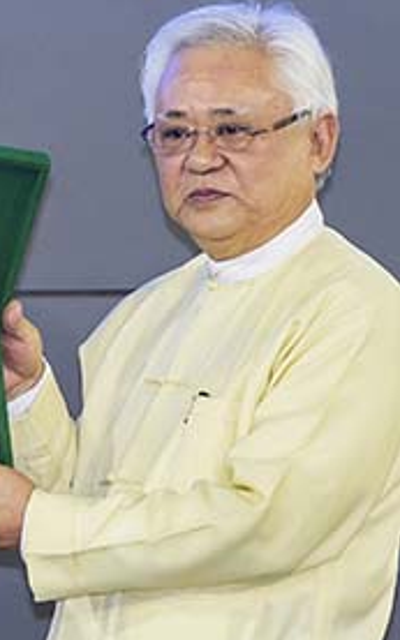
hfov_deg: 1.9
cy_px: 253
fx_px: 12321
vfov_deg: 3.0
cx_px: -79
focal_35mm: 706
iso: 1600
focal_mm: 200
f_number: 3.5
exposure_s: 1/125
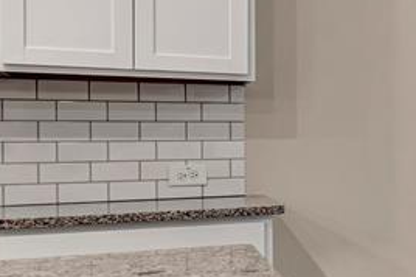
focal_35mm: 66
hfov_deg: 22.0
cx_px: 706
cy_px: 142
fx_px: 761
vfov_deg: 20.6
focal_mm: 11.5
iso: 200
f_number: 8
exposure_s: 1/10
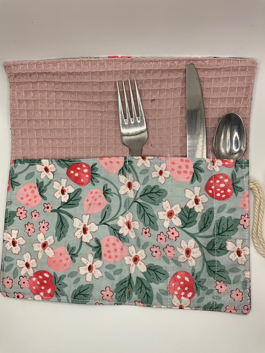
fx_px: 296
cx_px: 132
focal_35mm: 29
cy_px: 176
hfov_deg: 48.2
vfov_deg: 61.7
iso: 20
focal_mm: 3
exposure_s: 1/238
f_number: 1.8
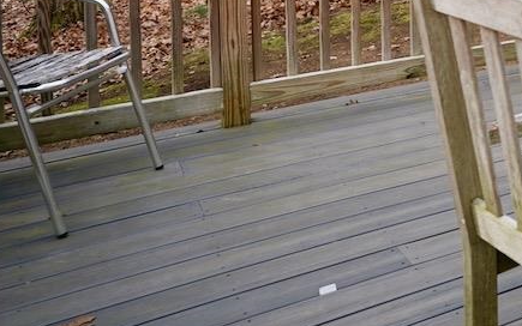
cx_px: 761
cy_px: -117
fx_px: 854
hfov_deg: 26.1
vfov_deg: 19.6
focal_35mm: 60
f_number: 4
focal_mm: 20
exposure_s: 1/125
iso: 100
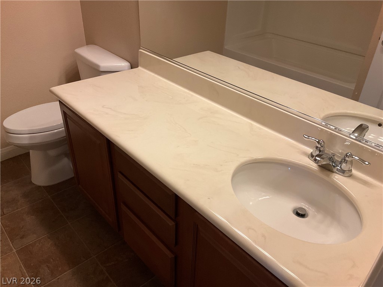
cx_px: 192
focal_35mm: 29
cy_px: 144
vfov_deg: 48.2
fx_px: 321
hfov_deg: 61.7
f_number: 1.8
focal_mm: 3
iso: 100
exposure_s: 1/60
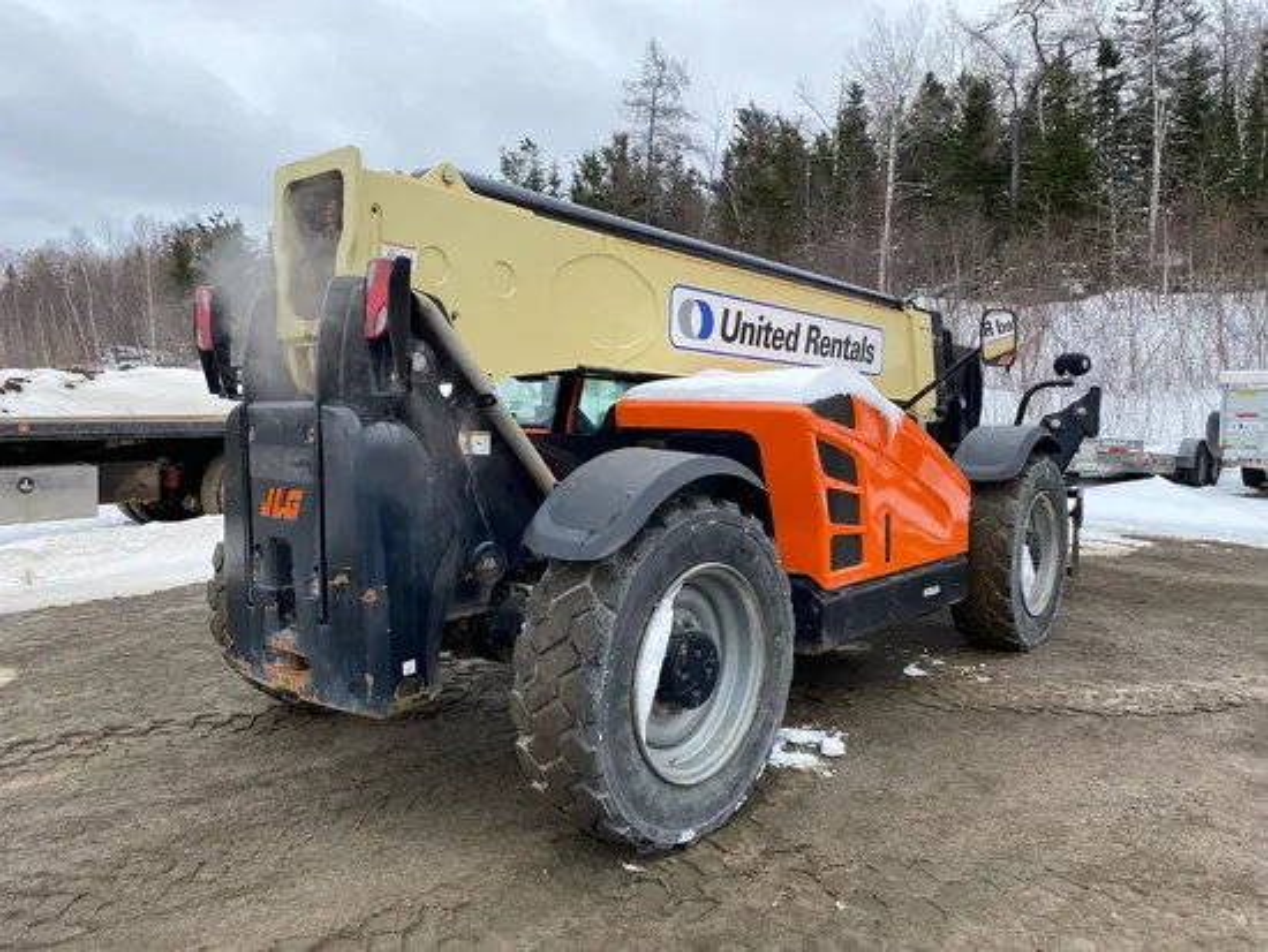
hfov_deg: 67.3
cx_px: 634
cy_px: 476
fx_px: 953
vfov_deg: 53.1
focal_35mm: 26
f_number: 1.8
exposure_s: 1/927
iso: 32
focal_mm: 4.25
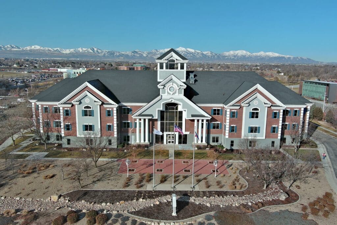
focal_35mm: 29
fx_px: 271
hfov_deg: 63.7
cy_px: 112
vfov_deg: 45.0
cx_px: 168
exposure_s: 1/2079
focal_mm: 10.57
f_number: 2.8
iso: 101
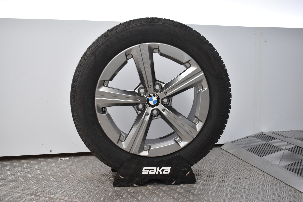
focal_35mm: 39
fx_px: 328
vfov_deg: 34.2
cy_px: 101
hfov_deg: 49.6
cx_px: 152
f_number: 4
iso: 900
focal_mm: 26
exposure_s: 1/40
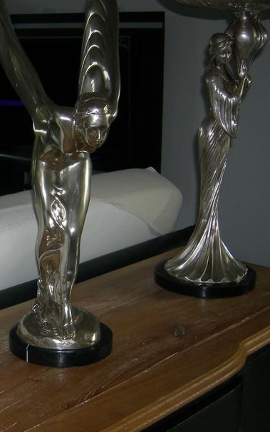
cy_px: 197
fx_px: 741
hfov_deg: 19.7
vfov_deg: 32.4
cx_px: -36
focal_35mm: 63
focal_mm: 7.5
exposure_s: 1/60.1
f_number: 2.7
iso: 64
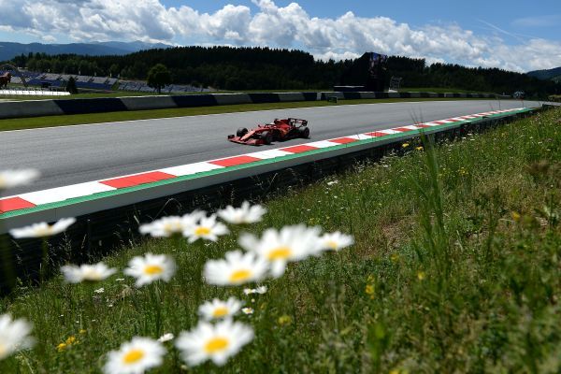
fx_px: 374
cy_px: 187
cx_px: 280
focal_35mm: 24
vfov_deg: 53.1
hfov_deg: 73.7
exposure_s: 1/1600
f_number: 4
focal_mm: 24
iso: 100
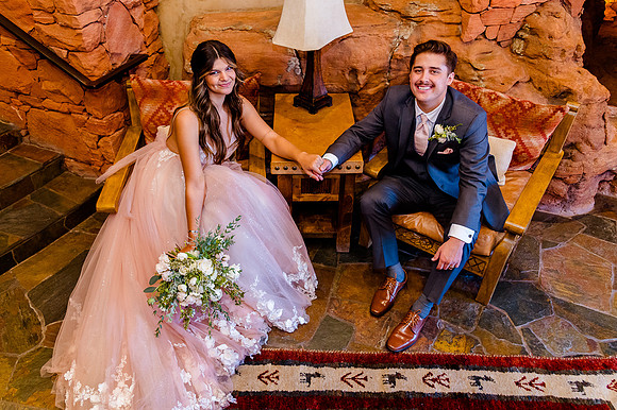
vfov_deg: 49.3
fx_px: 447
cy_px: 192
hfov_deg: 69.1
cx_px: 287
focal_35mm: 26
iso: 2500
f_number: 4
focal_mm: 24
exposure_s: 1/80
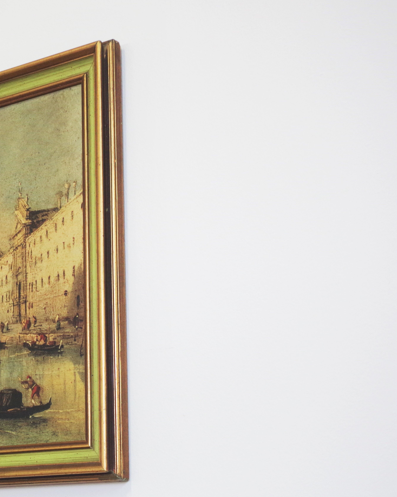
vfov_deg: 23.3
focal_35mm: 82
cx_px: 12
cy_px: 272
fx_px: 1204
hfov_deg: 18.3
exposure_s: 1/125
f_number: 4
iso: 800
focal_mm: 32.5
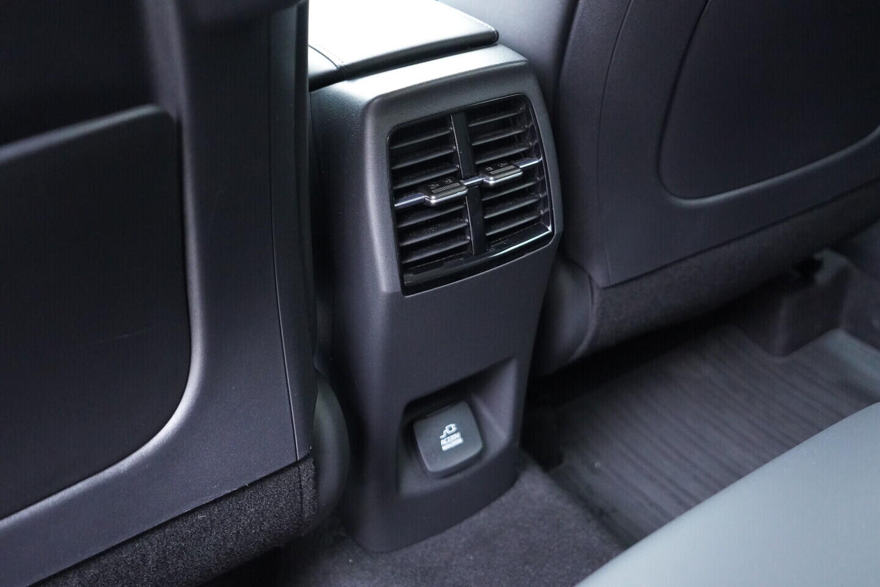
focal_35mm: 36
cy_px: 294
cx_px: 440
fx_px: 880
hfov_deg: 53.1
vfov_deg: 36.9
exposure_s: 1/40
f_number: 2.8
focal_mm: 24
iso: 4000
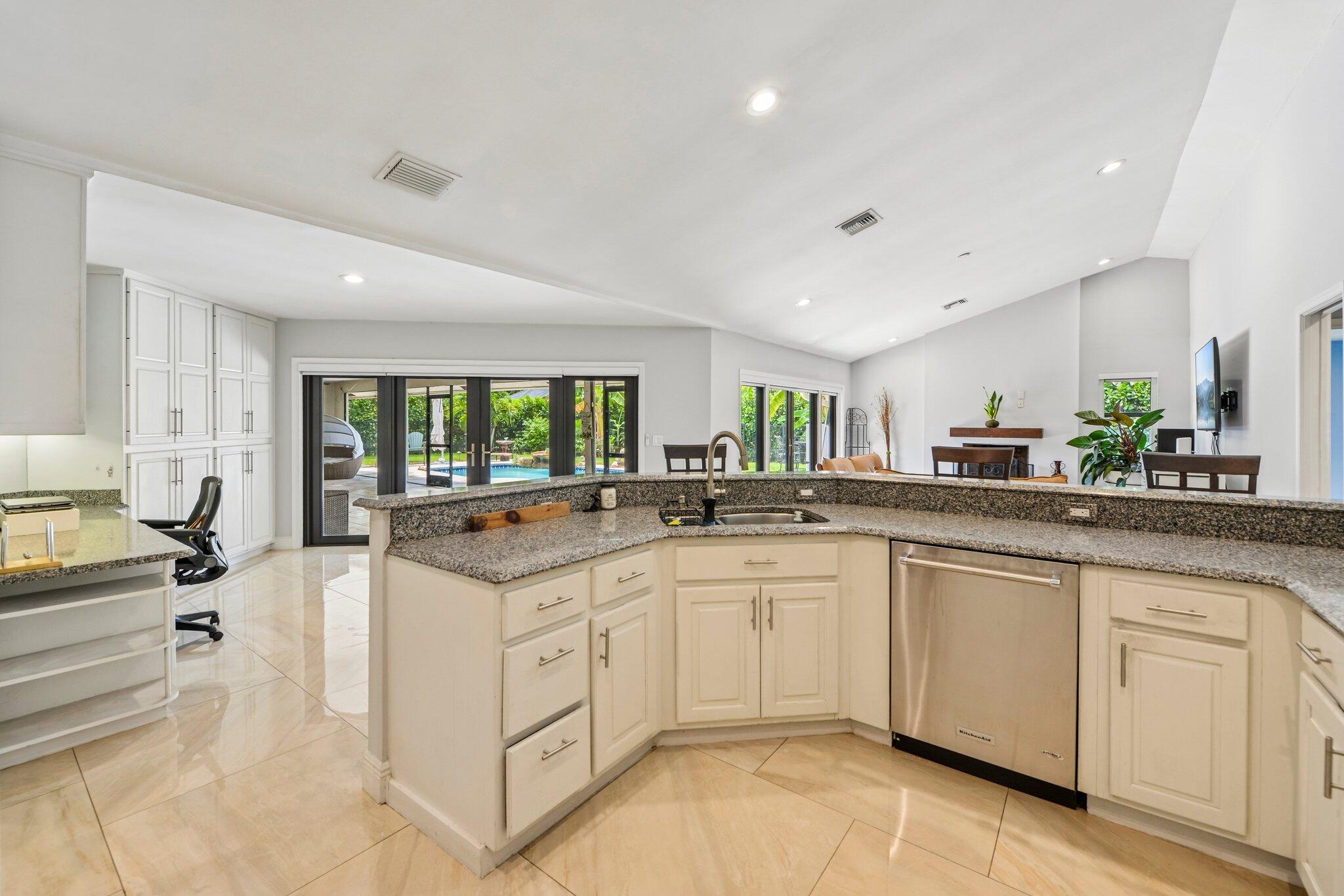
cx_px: 672
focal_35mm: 14
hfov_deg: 104.3
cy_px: 448
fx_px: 523
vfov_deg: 81.2
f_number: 9
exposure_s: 1/8
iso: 200
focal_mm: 14
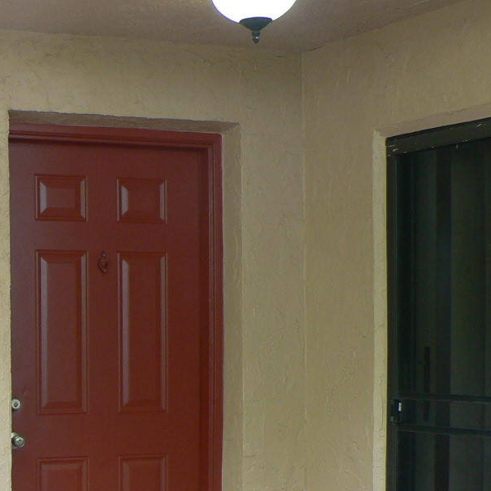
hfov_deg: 18.8
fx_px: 1364
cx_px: -160
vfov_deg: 20.2
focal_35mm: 85
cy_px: 393
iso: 80
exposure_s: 1/30
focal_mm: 6
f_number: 2.8
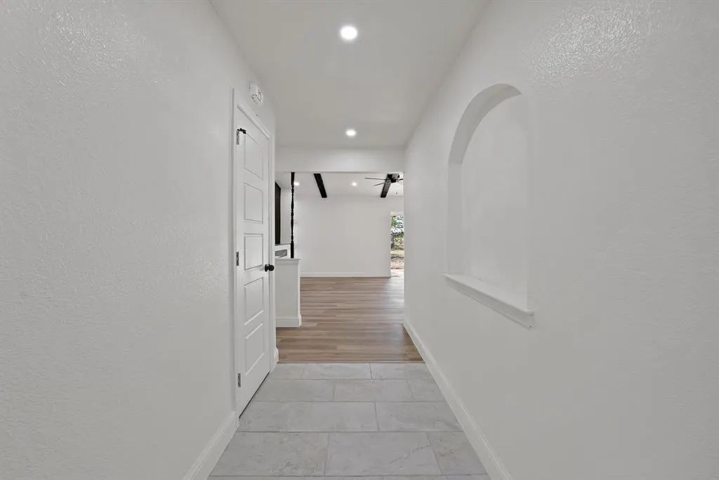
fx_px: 240
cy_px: 240
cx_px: 360
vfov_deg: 90.0
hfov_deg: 112.6
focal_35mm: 12
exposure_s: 1/6
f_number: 9
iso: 640
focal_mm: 12
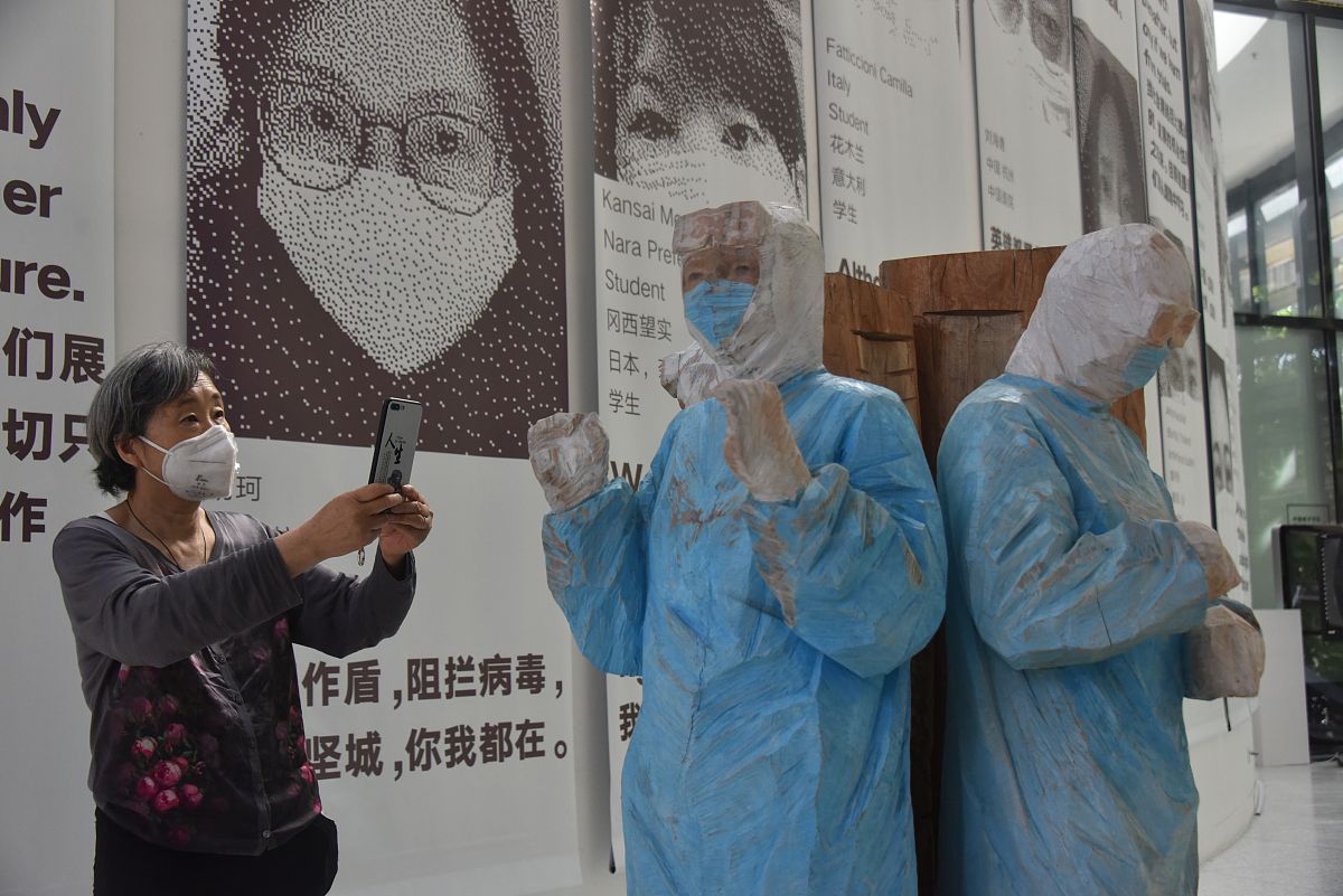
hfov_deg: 44.5
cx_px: 672
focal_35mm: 44
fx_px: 1642
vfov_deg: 30.5
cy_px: 448
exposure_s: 1/640
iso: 2000
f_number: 4.5
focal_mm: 44
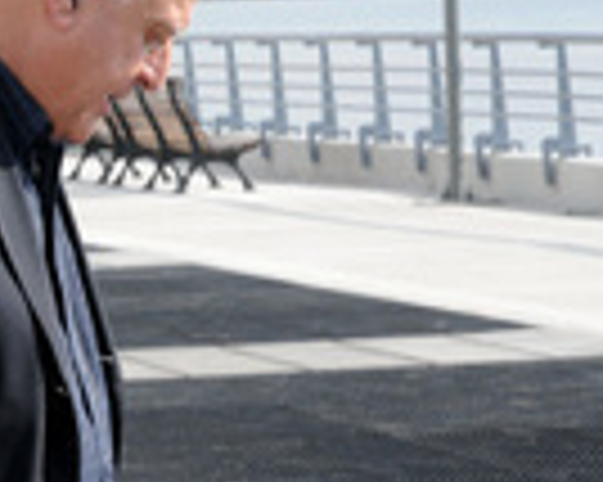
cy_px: 282
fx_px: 5190
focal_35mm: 291
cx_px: -194
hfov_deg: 6.6
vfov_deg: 5.3
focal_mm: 70
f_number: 11
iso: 640
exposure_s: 1/500
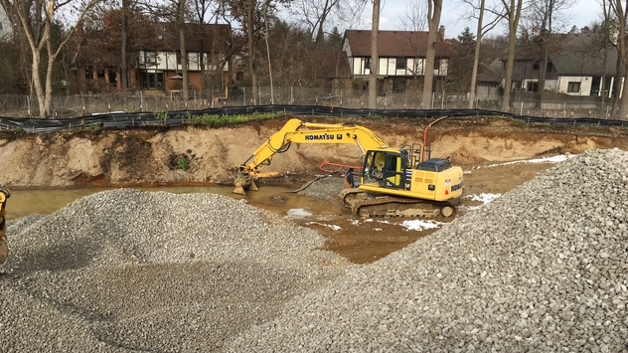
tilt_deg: -15.1
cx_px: 316
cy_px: 217
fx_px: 533
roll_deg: -1.2
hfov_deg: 61.0
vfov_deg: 36.5
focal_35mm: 32
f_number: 2.2
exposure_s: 1/962
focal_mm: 4.15
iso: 25
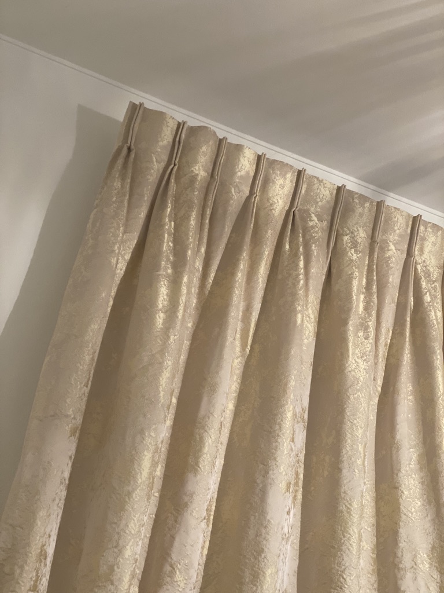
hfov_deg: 28.0
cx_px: 222
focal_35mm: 52
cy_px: 296
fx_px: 889
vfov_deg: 36.8
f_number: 2
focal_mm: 6
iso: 200
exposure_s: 1/33
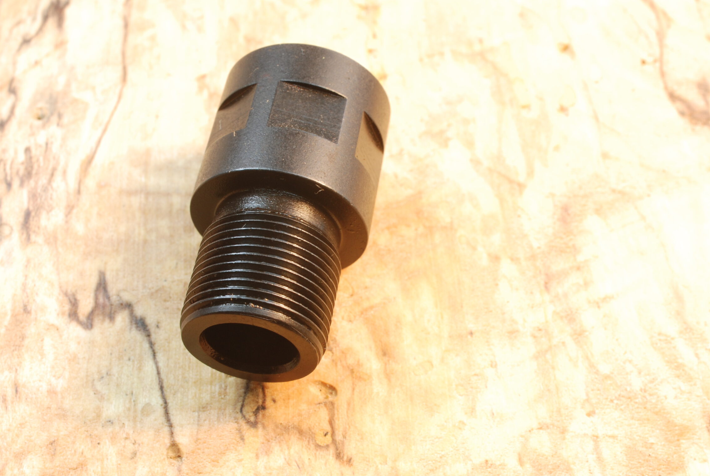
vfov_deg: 20.1
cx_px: 356
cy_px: 242
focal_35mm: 68
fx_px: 1343
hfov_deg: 29.6
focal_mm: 40
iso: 200
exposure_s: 1/4
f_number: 22
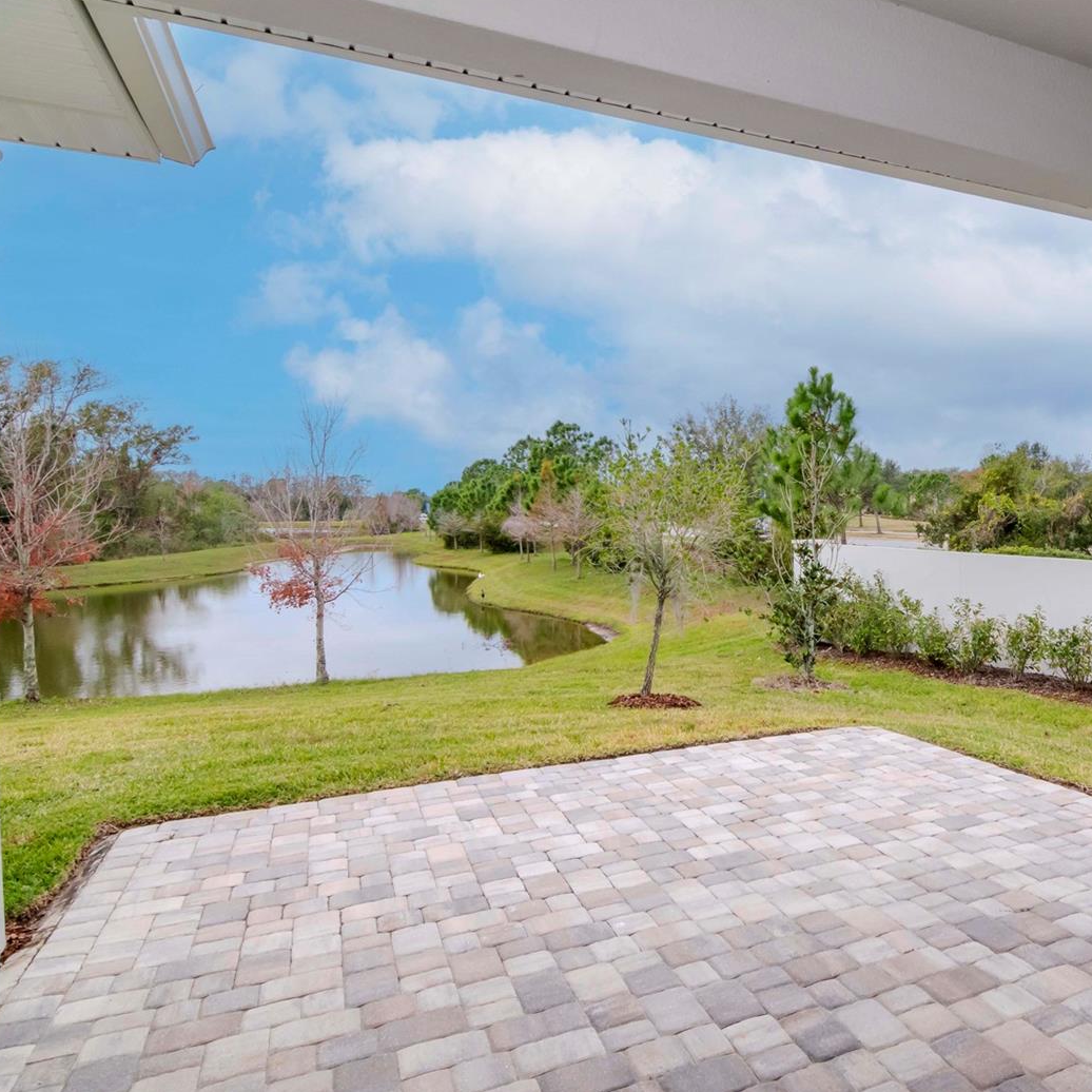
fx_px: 773
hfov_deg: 66.7
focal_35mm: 22
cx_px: 798
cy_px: 538
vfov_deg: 70.5
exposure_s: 1/200
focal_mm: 11
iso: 800
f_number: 14
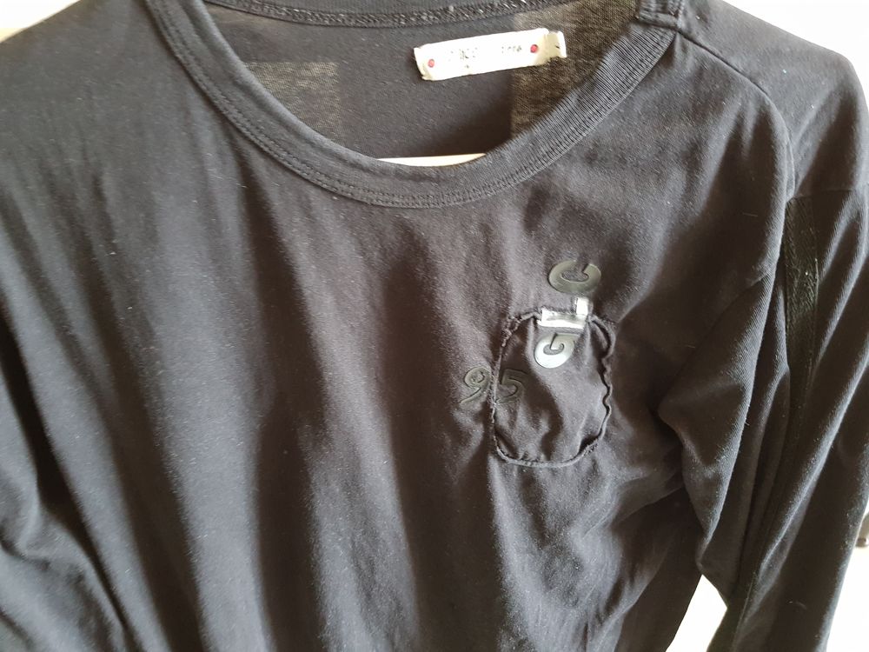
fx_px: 653
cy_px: 326
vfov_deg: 53.1
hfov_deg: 67.3
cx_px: 434
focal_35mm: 26
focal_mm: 4.2
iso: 250
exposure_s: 1/10
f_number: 1.7
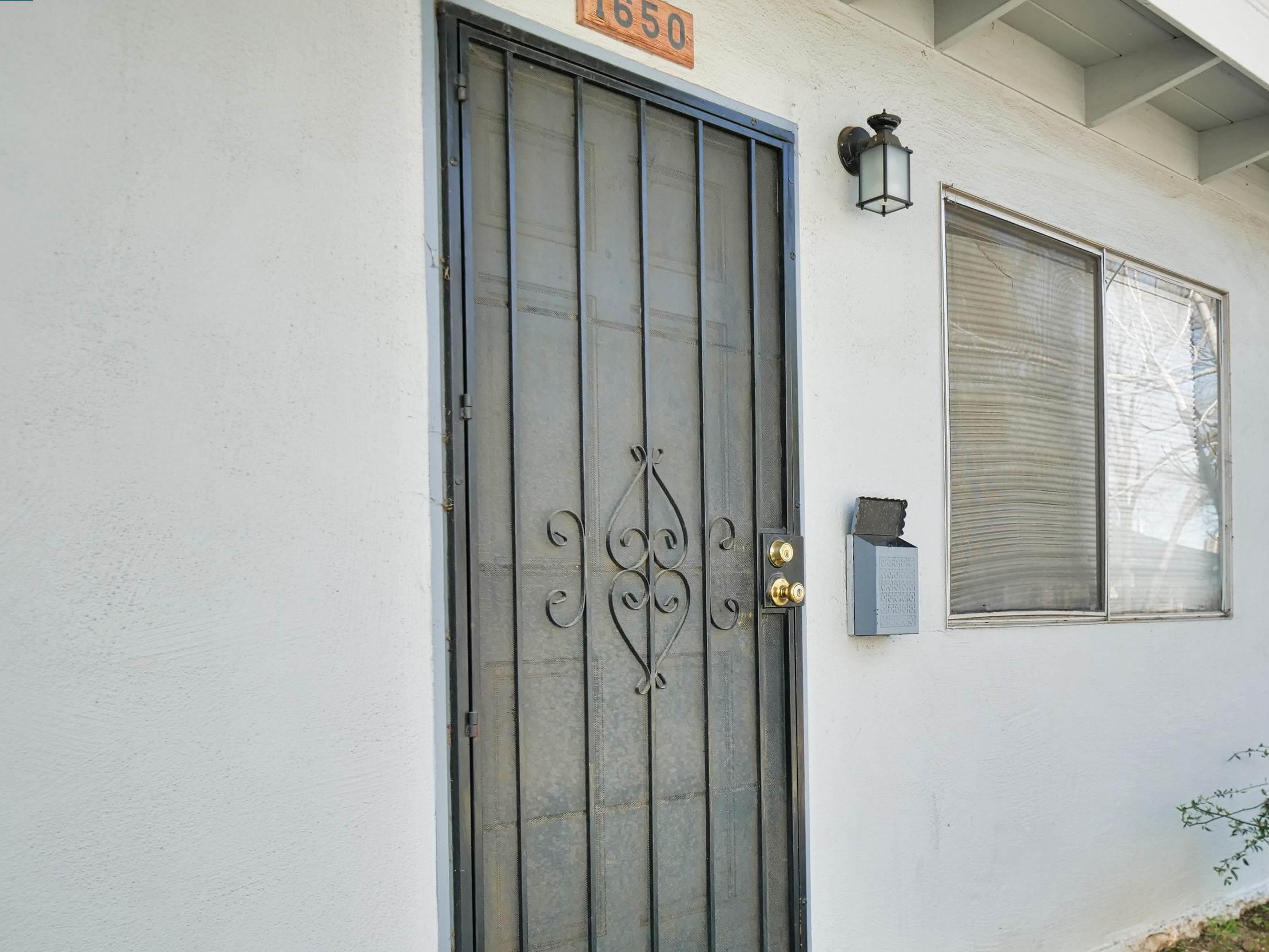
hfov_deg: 50.8
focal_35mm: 36
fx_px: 1320
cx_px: 797
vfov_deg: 39.2
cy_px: 631
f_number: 2.8
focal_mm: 13
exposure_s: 1/640
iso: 200
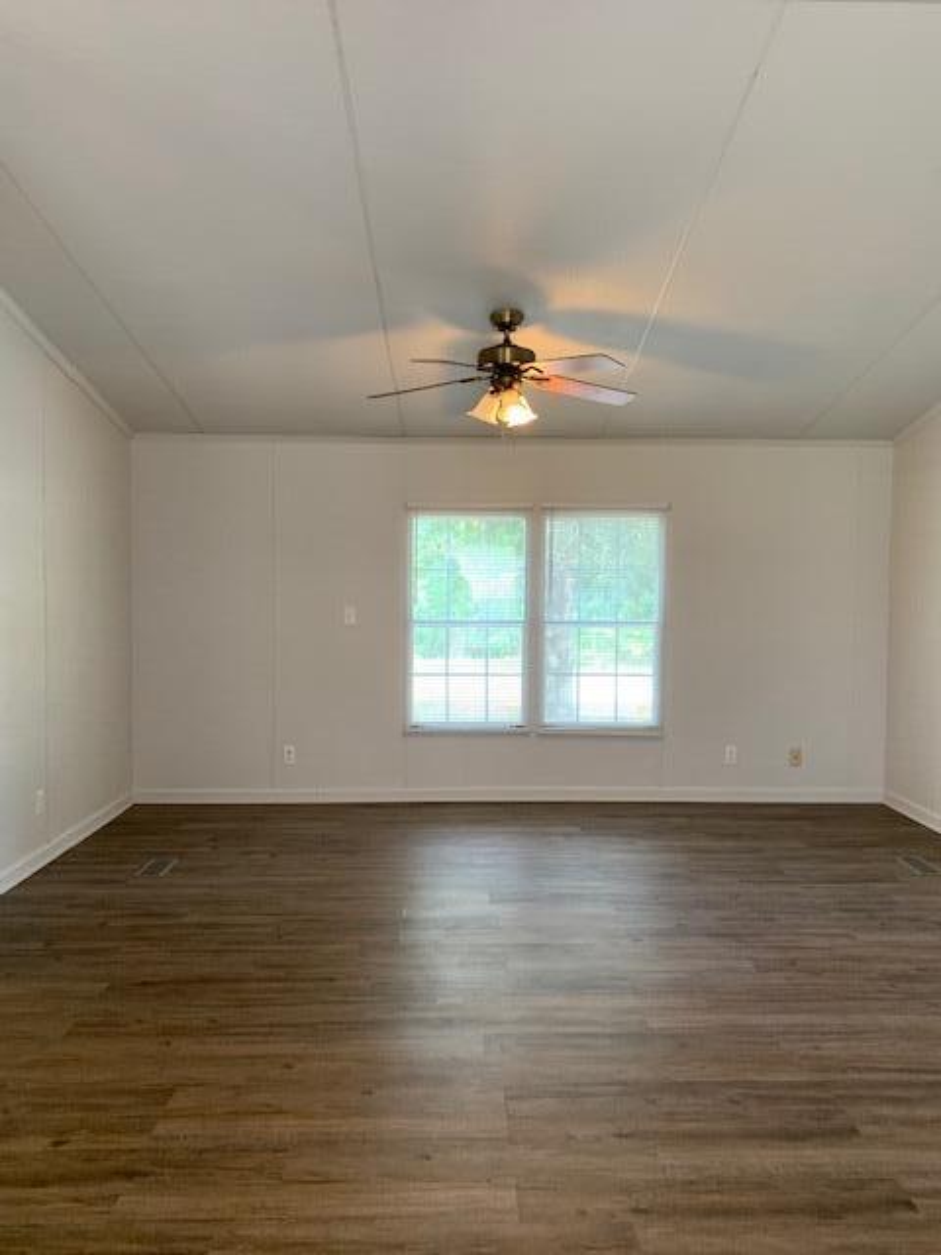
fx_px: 942
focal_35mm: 26
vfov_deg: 67.3
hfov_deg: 53.1
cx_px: 470
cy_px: 628
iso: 160
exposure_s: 1/60
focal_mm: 4.25
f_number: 1.8
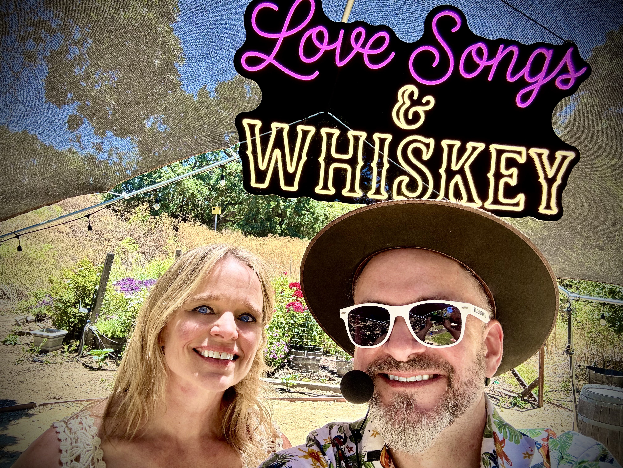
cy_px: 234
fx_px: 414
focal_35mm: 23
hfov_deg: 73.9
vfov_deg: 58.9
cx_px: 312
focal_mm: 2.7
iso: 25
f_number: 1.9
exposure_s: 1/246
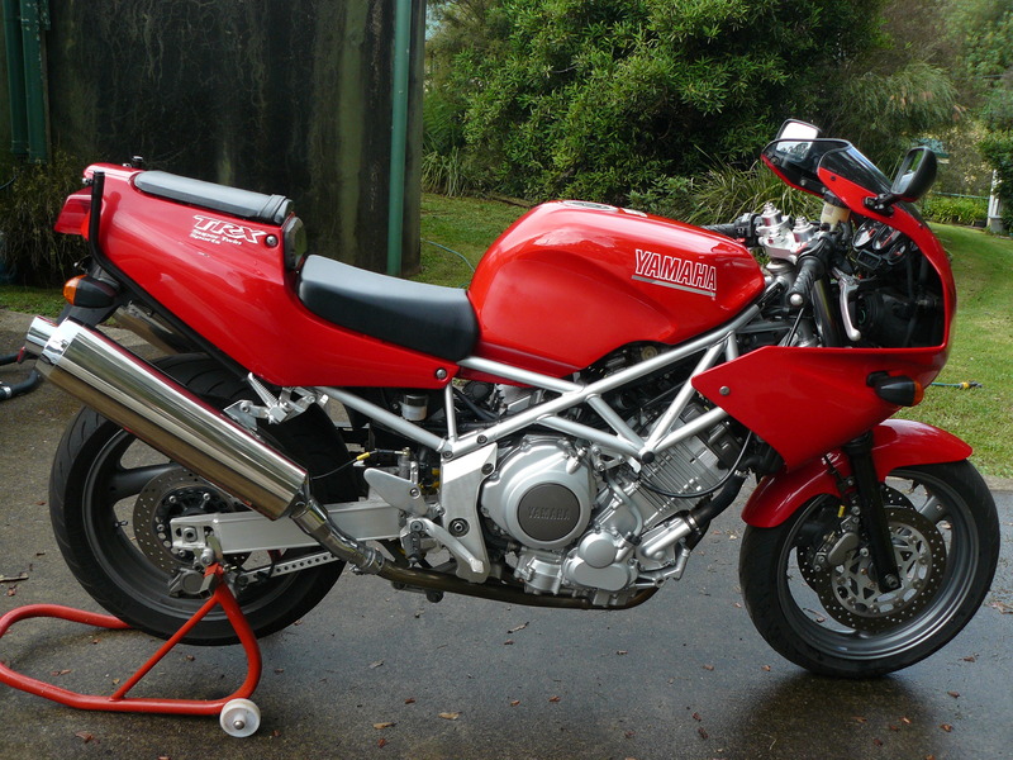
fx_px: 1054
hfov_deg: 51.4
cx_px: 506
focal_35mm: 36
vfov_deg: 39.7
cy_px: 380
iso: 100
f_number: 3.6
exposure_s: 1/100
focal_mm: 6
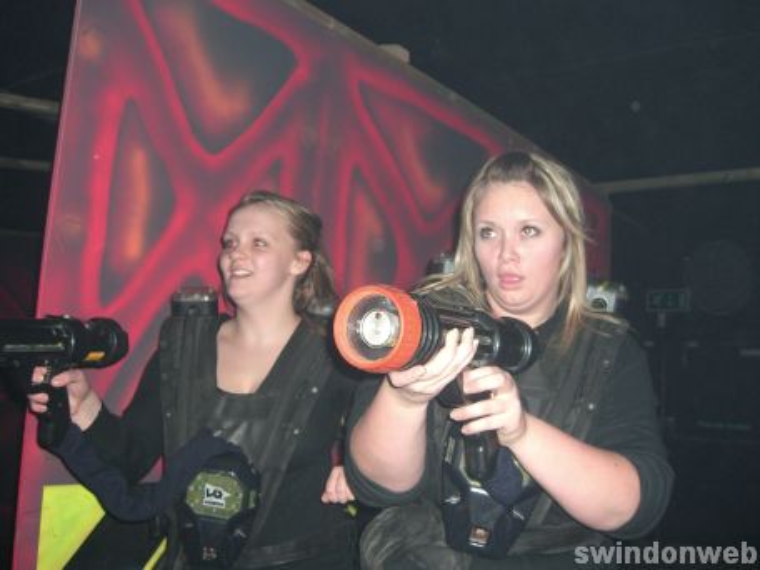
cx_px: 380
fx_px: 834
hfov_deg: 49.0
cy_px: 285
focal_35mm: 38
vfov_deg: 37.7
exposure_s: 1/60
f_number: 2.8
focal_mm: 7.9
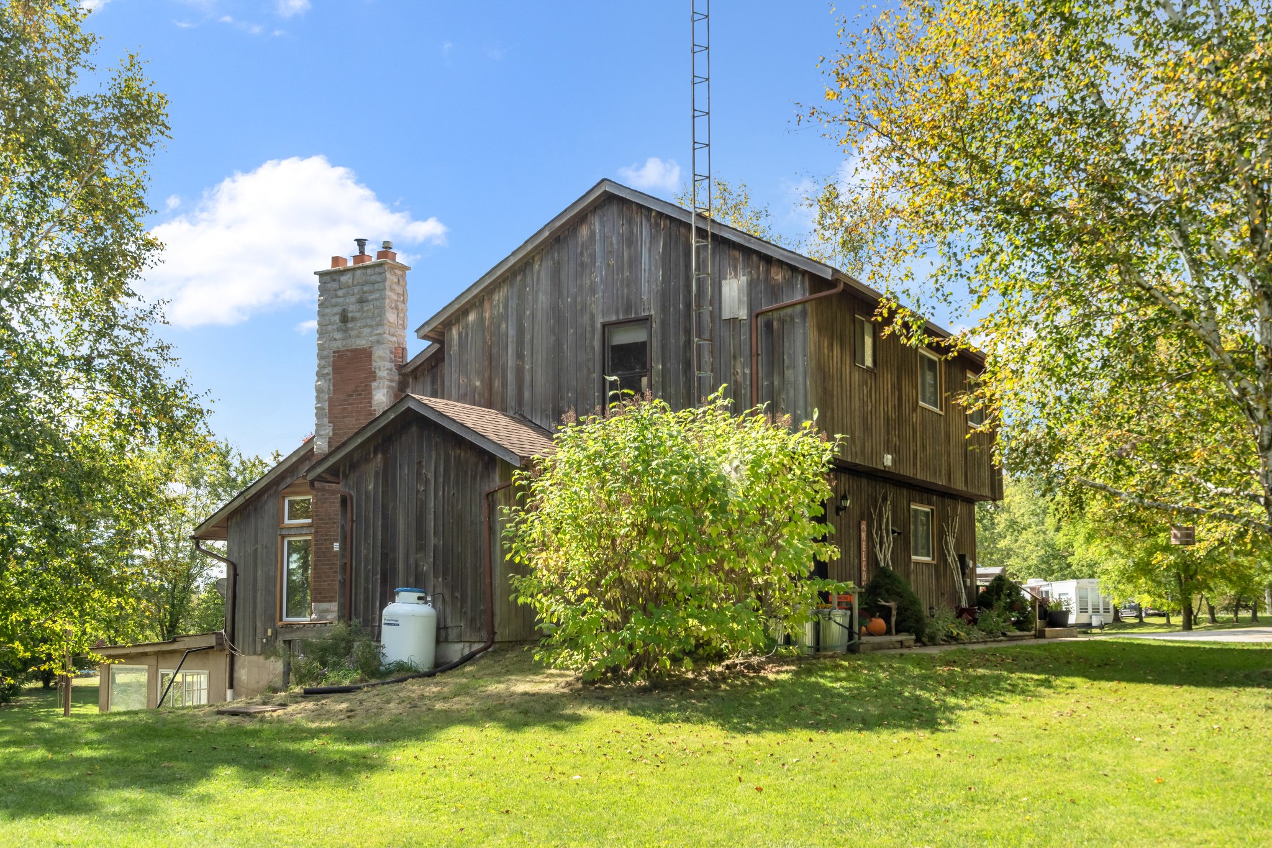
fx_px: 1166
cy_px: 424
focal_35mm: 33
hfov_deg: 57.2
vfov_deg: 40.0
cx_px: 636
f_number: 8
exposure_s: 1/250
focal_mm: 33
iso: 640
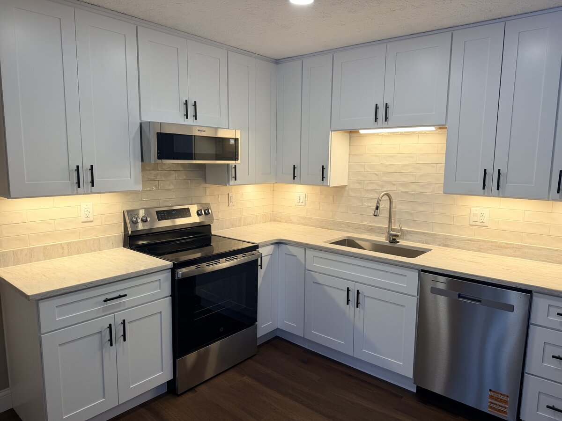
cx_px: 281
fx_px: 390
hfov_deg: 71.6
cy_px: 210
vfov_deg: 56.8
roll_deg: -0.2
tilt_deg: -7.7
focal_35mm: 24
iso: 64
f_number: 1.78
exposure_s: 1/143
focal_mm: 6.76
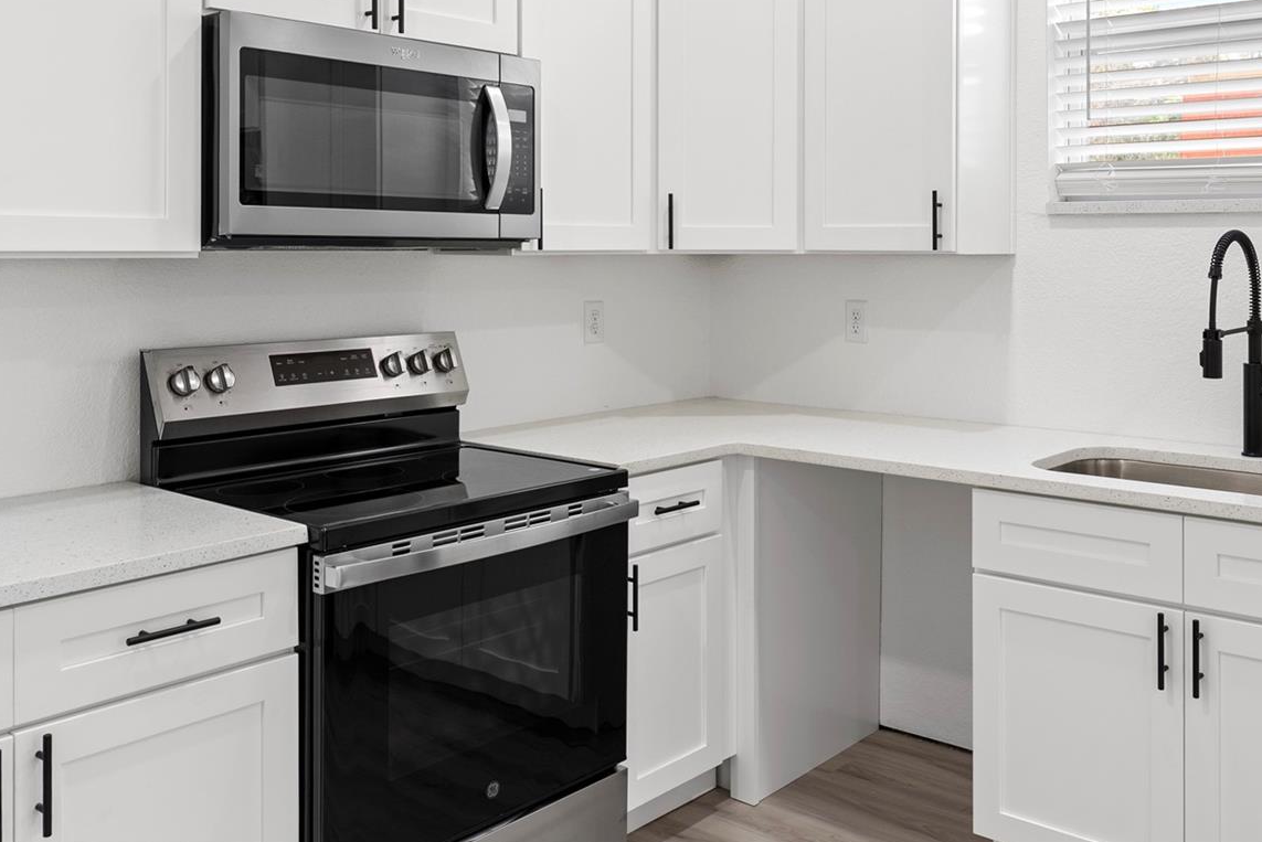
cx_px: 745
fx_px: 1227
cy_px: 256
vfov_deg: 37.3
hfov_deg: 54.1
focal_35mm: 35
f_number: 8
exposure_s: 1/6
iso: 400
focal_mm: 25
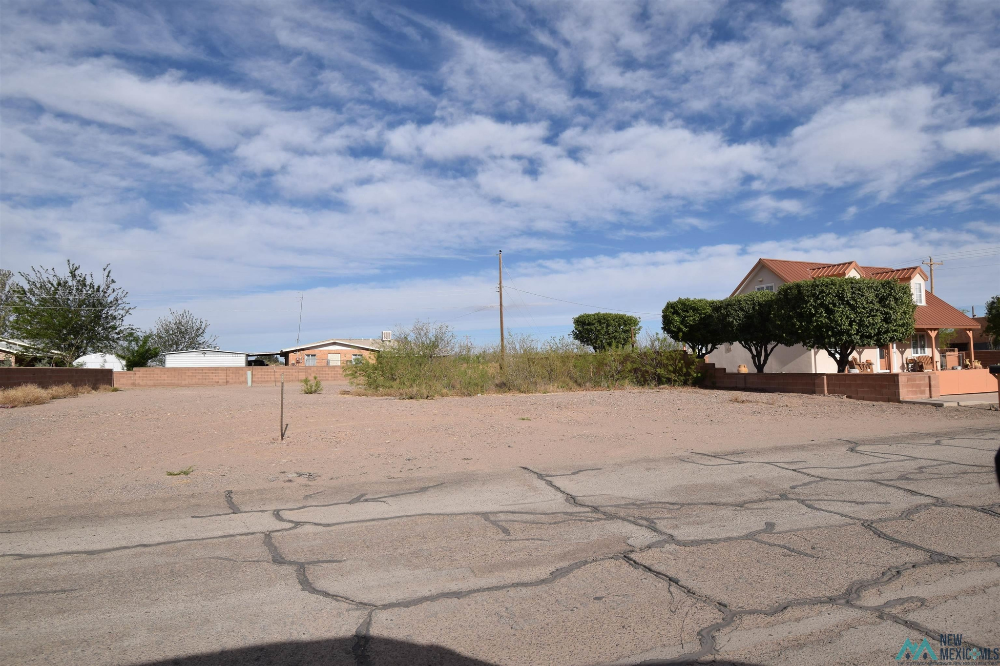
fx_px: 583
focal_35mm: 21
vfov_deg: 59.5
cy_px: 333
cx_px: 500
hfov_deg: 81.2
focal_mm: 14
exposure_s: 1/320
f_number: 9
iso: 100
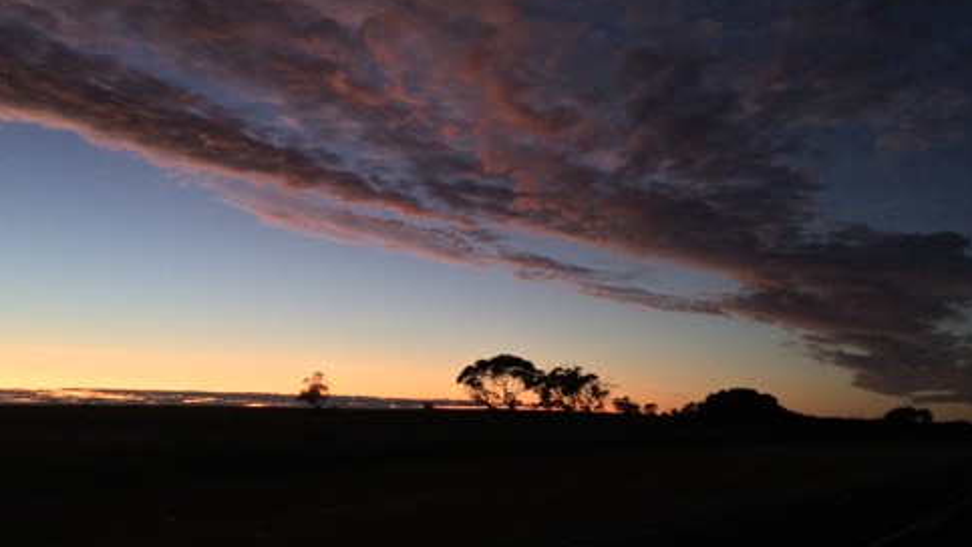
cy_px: 237
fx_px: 877
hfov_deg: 58.0
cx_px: 457
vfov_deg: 34.6
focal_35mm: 34
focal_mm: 4.15
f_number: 2.2
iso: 250
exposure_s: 1/15
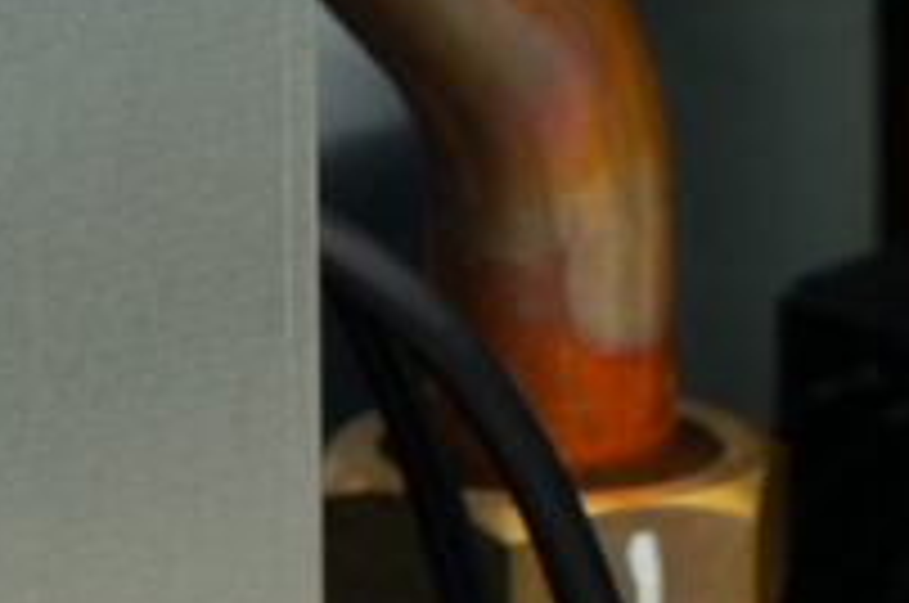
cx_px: 158
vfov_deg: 4.2
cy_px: -682
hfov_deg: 6.3
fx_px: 8193
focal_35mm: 325
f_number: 6.3
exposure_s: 1/125
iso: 250
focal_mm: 64
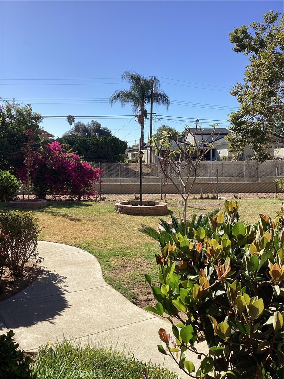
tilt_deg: -6.1
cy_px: 190
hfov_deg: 45.4
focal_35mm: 31
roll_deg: +1.5
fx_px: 339
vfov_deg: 58.4
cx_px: 142
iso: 25
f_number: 2.4
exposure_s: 1/1314
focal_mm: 3.3
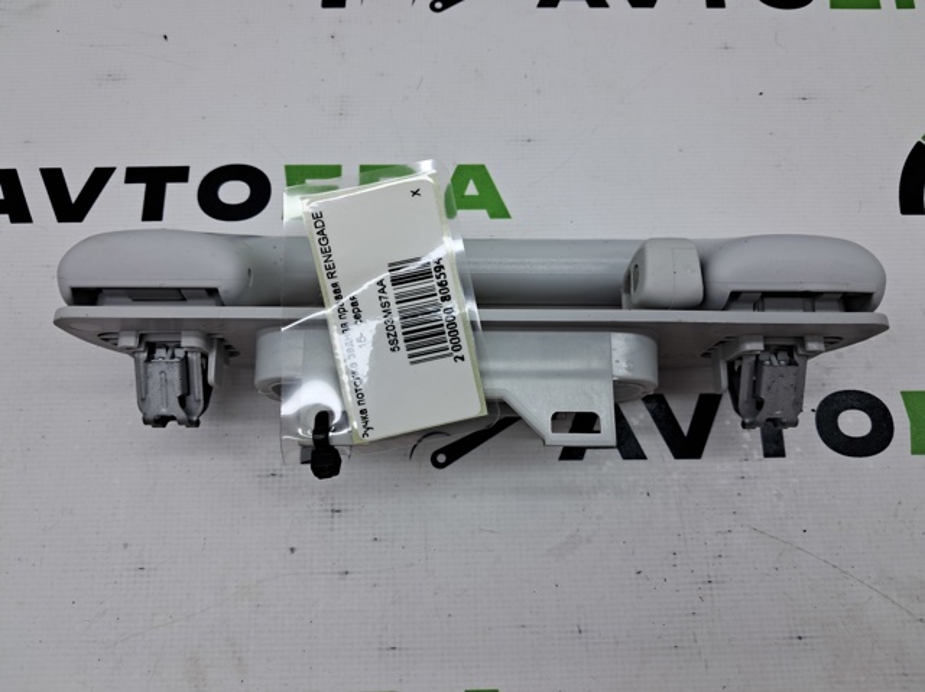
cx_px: 462
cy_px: 346
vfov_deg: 51.3
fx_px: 721
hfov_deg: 65.4
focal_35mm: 27
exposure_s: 1/100
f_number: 1.8
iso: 50
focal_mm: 4
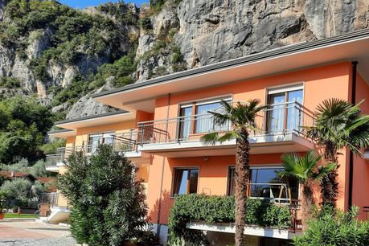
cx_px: 232
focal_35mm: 34
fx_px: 348
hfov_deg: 55.1
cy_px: 167
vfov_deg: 38.4
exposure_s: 1/731
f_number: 2
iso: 32
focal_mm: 4.6
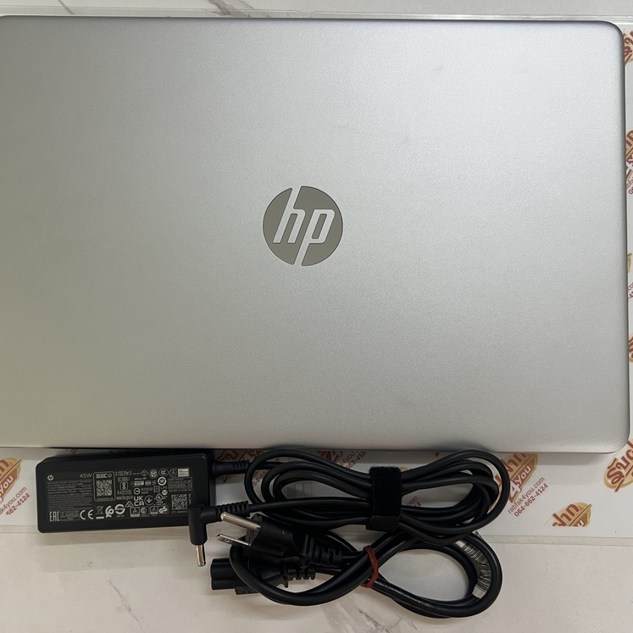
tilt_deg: -87.3
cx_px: 303
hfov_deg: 52.5
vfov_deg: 52.5
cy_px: 318
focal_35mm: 31
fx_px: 641
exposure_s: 1/50
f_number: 1.5
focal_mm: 5.7
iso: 100
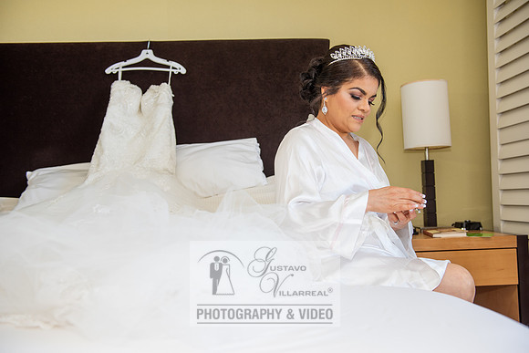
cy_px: 176
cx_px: 264
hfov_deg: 55.8
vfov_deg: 38.9
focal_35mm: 34
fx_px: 500
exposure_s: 1/125
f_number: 4
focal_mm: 34
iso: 320
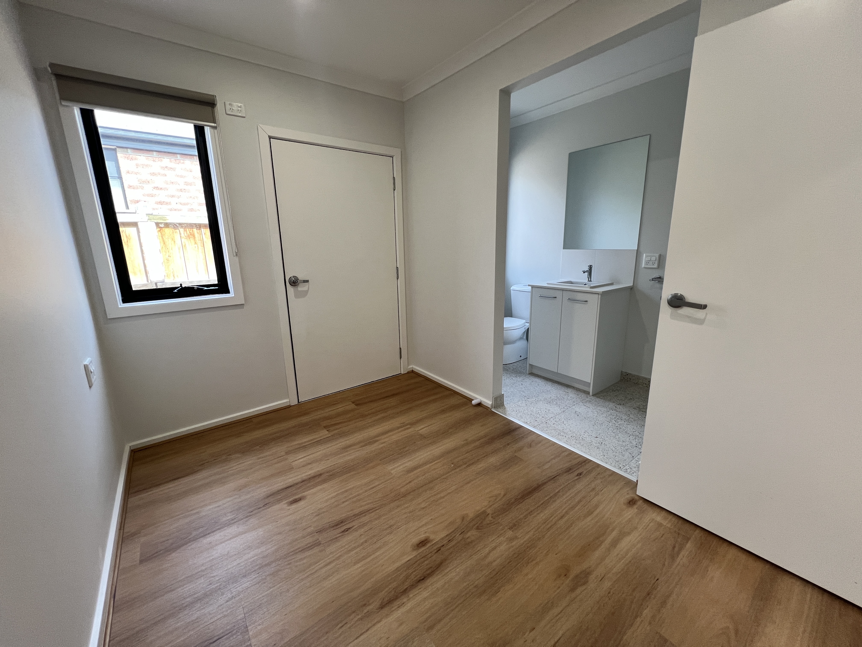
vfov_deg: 89.9
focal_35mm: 13
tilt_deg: -13.1
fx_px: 324
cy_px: 324
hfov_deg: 106.2
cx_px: 431
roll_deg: +1.4
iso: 100
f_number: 1.8
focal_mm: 1.57
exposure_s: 1/100
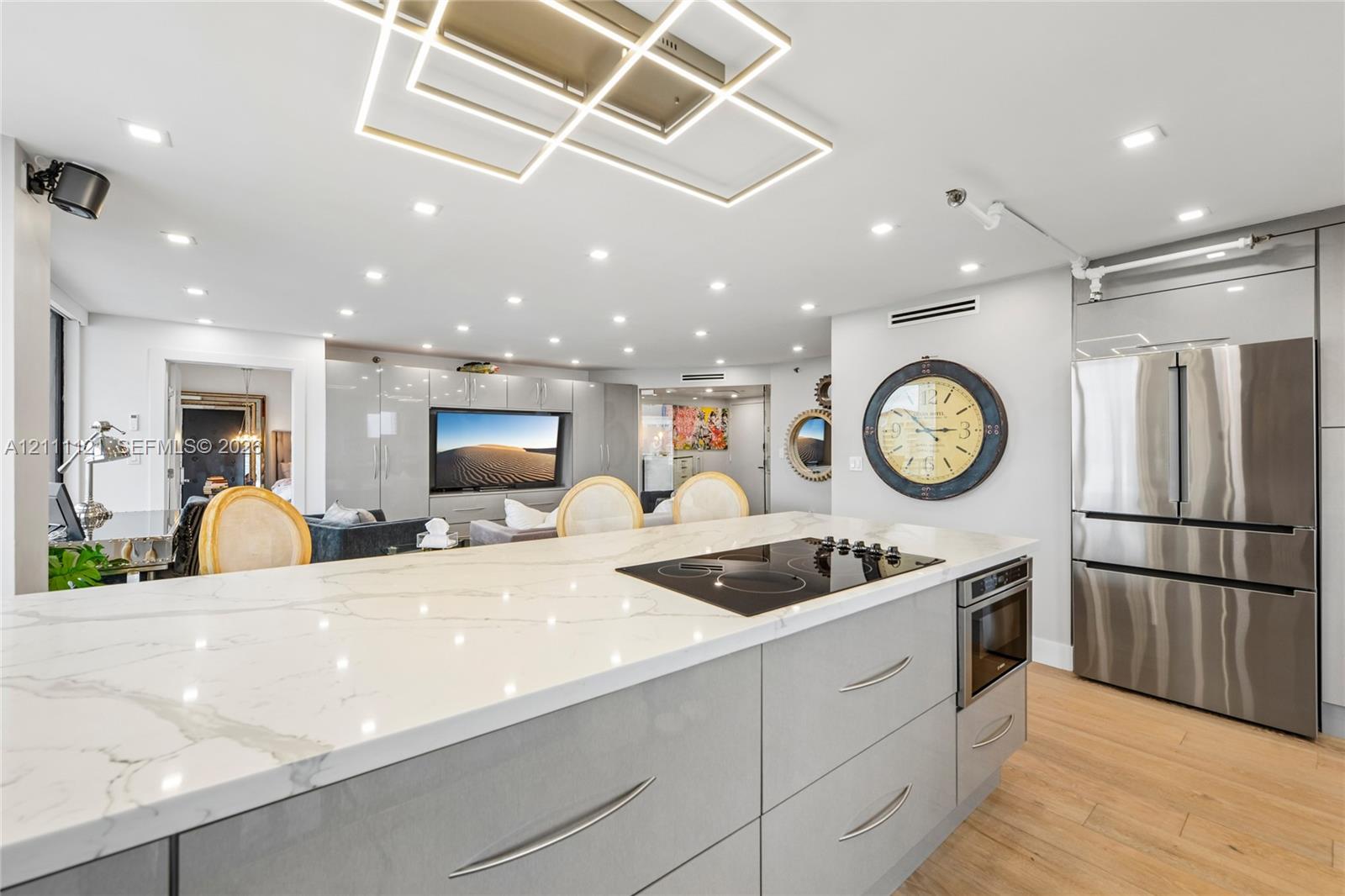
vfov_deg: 81.2
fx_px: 523
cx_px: 672
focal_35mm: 14
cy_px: 448
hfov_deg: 104.3
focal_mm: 14
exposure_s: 1/30
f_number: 9
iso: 200
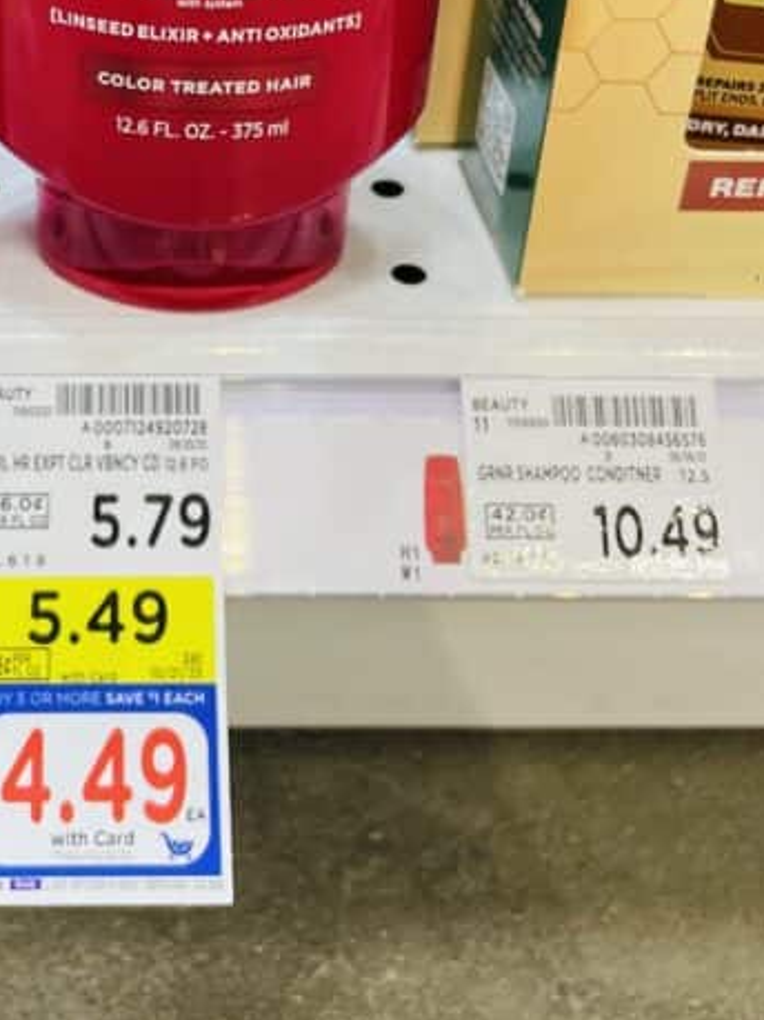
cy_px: 18
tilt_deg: -30.1
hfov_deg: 24.8
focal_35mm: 58
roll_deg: -1.3
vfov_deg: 31.0
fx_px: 1708
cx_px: 138
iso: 100
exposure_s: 1/120
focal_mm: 4.2
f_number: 1.6
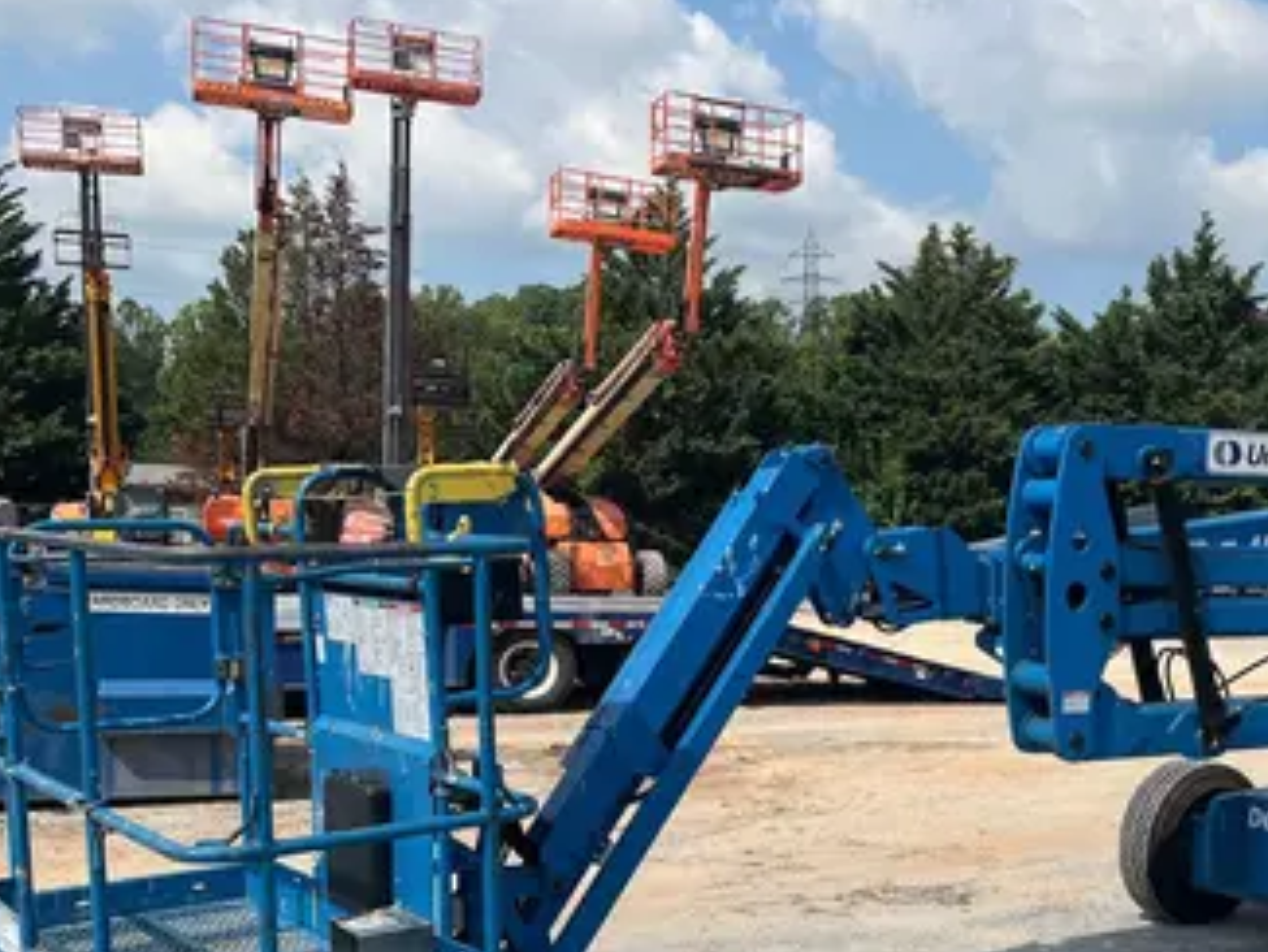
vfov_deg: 32.3
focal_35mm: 44
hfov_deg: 41.7
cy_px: 700
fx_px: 1612
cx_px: 940
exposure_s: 1/3745
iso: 50
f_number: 1.6
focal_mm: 5.1
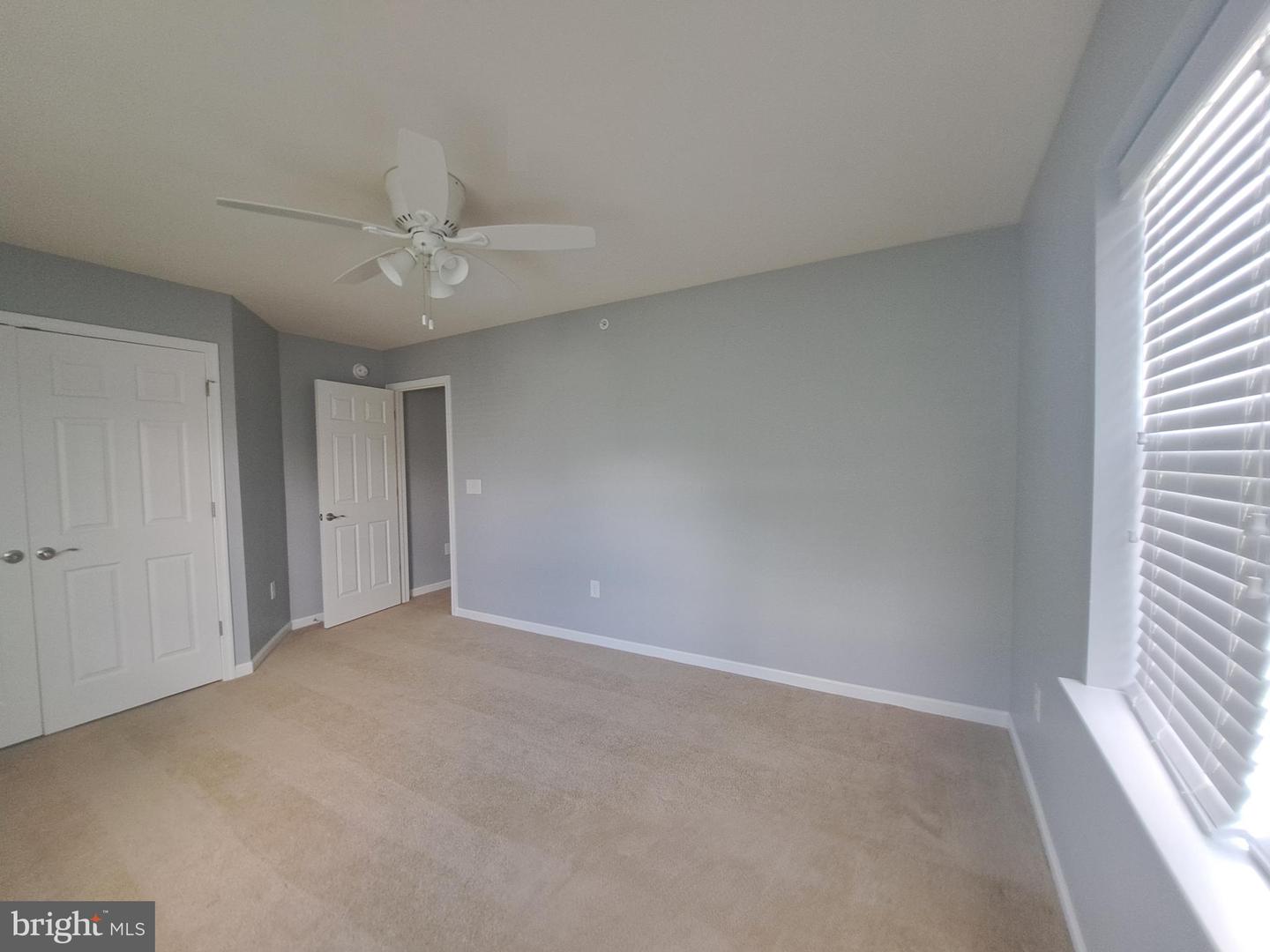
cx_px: 635
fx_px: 477
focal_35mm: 13
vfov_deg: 89.9
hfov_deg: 106.2
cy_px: 476
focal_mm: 1.74
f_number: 2.2
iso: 80
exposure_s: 1/40
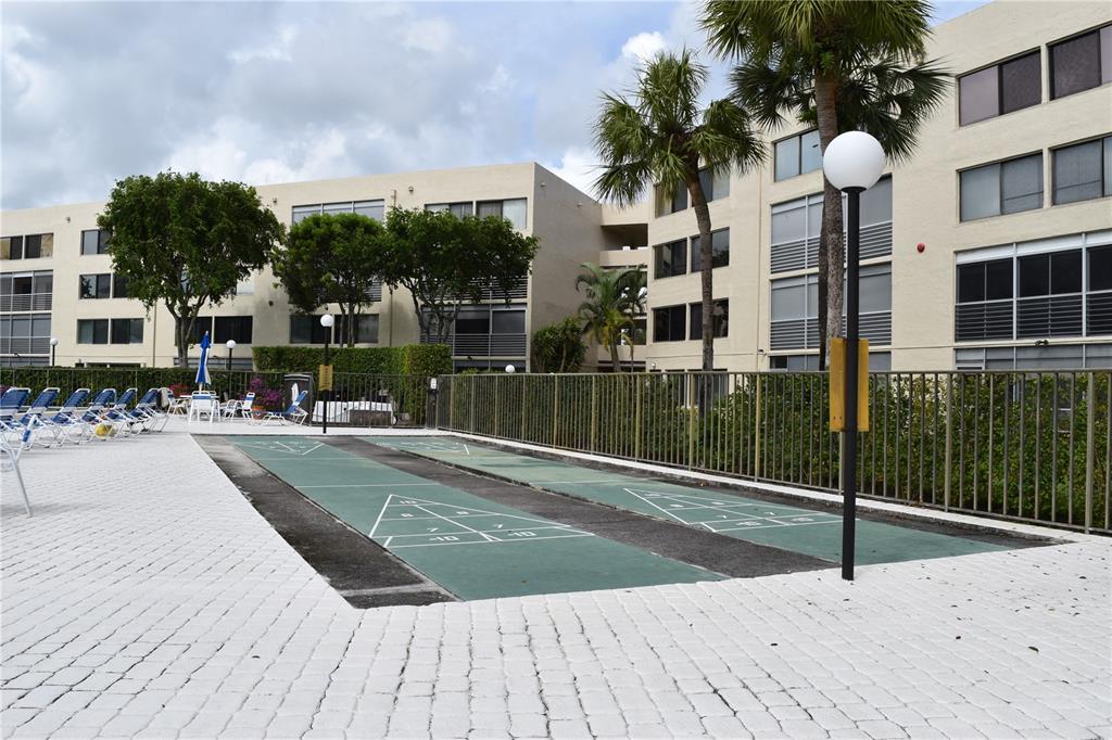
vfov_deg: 47.9
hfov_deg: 67.4
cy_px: 370
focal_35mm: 27
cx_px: 556
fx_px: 834
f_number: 11
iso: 100
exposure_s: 1/200
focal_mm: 18
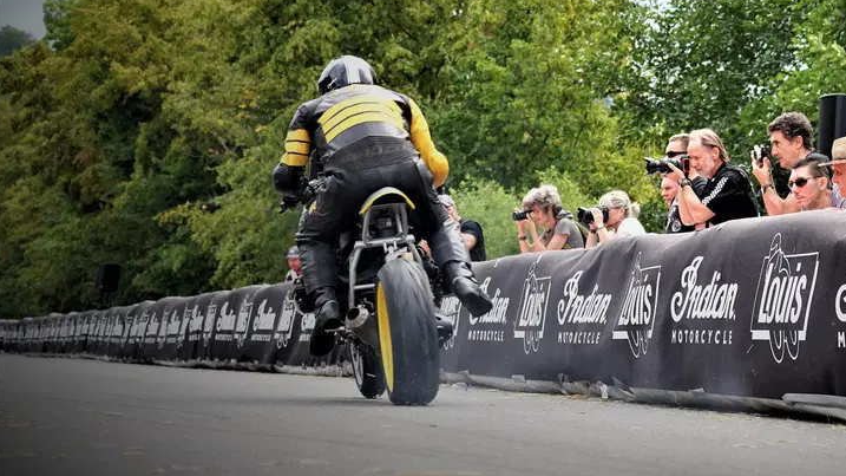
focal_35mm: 128
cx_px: 703
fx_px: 2871
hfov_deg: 16.6
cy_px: 99
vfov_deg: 9.4
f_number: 4.5
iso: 100
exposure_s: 1/250
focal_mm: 73
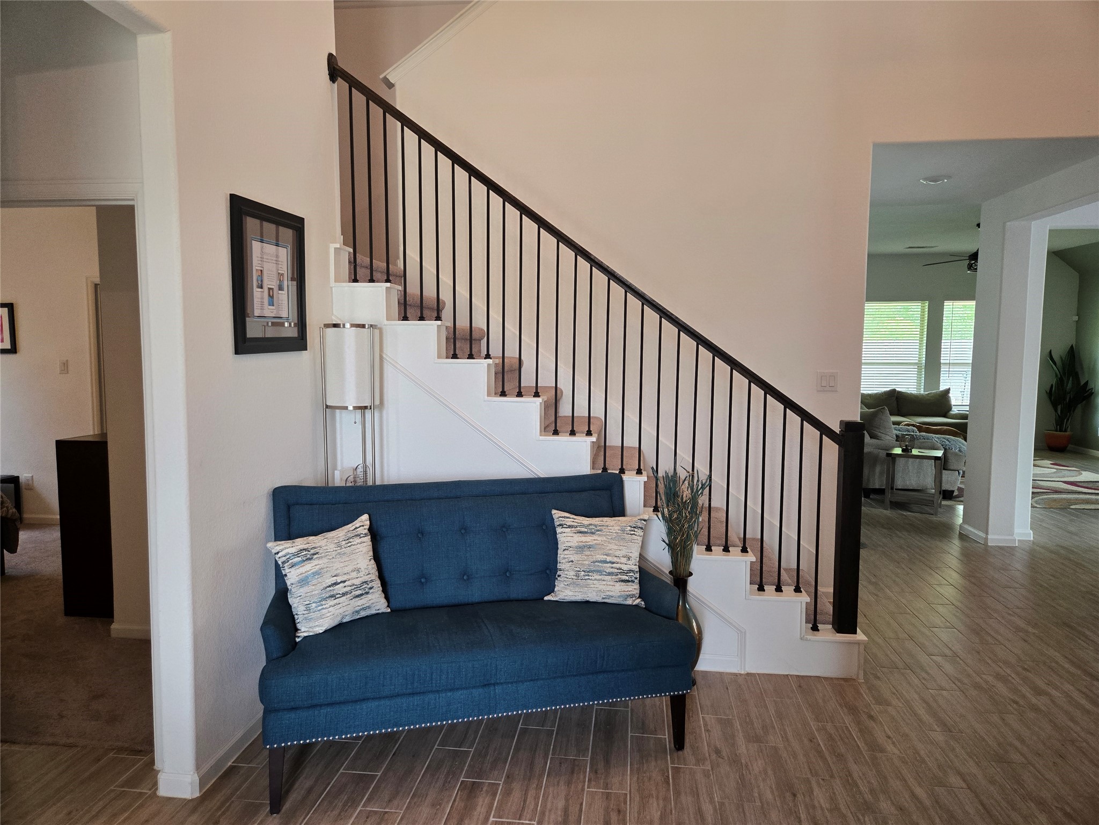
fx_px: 730
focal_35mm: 23
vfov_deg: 58.9
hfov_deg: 73.9
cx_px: 550
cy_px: 412
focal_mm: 5.4
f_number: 1.8
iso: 320
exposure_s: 1/120
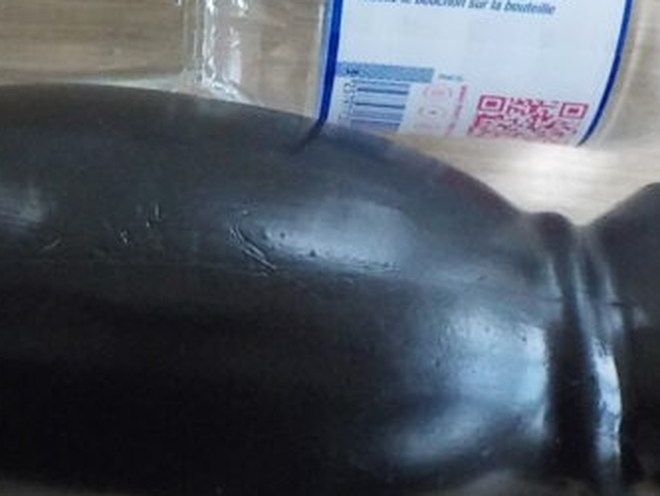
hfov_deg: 26.9
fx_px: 1373
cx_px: 242
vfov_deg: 20.4
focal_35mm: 72
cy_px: 222
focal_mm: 4.1
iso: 800
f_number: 3.3
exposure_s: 1/125
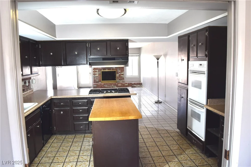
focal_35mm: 27
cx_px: 126
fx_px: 188
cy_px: 84
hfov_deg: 67.4
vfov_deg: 47.9
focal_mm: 18
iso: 400
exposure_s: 1/100
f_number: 5
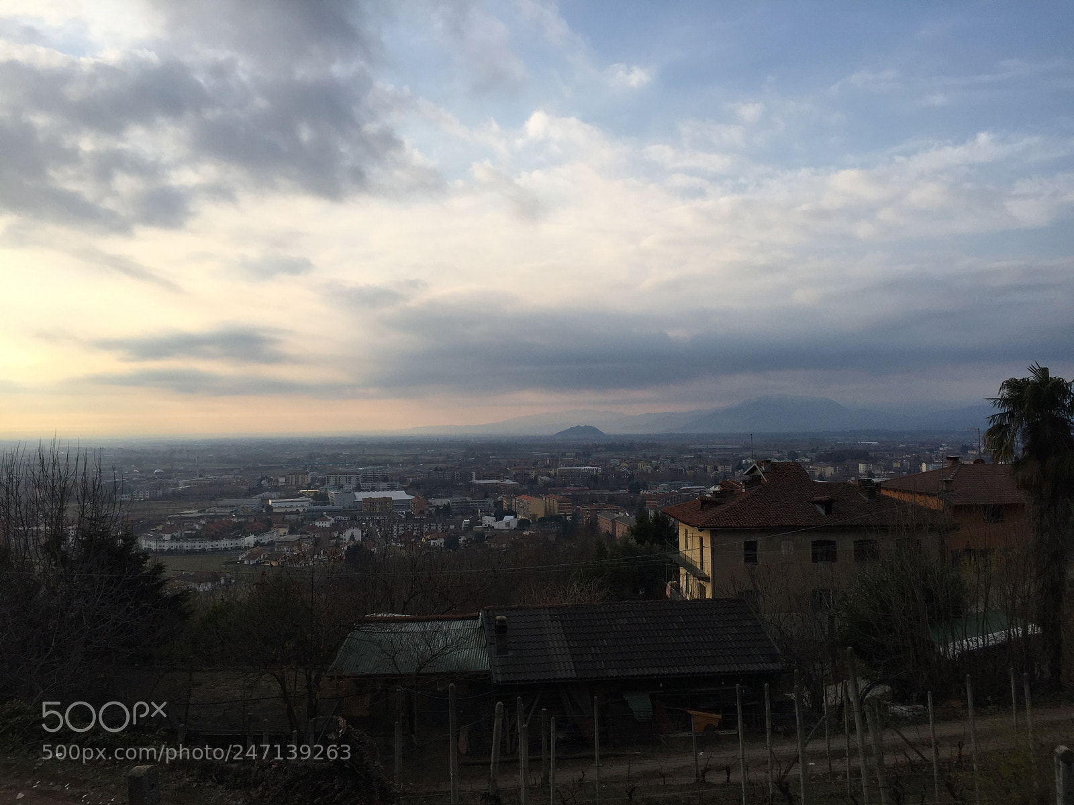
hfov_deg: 61.7
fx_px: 900
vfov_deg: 48.2
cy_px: 402
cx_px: 537
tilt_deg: +2.3
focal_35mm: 29
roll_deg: +1.0
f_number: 2.2
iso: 32
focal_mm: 4.15
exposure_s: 1/2326
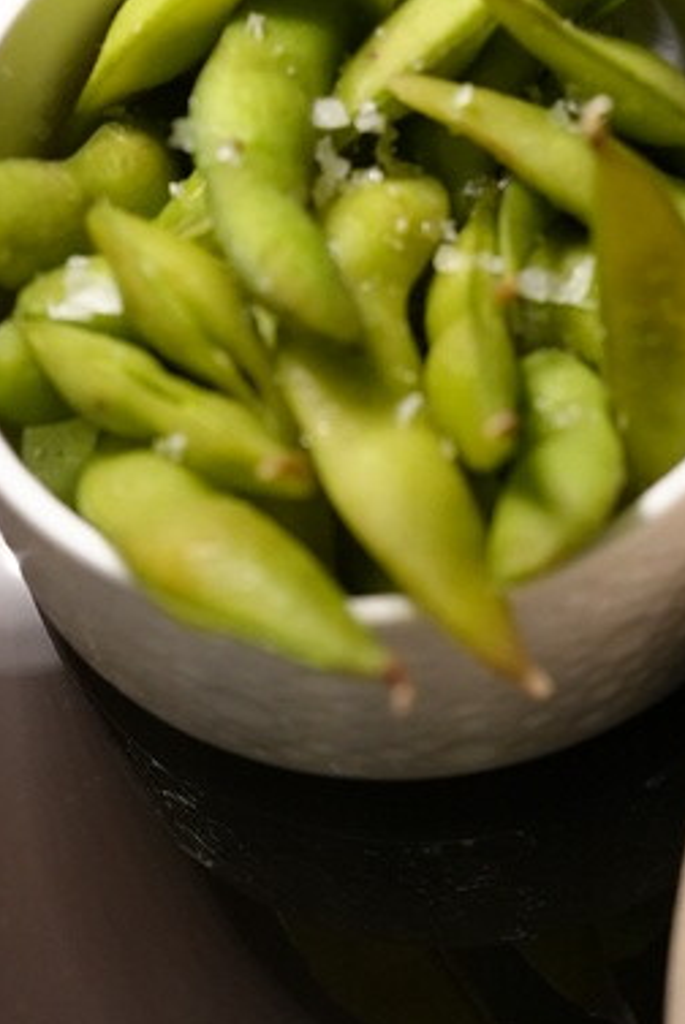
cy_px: -201
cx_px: 932
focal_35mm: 159
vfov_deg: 12.6
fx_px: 4529
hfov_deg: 8.5
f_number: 4
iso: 4000
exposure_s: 1/160
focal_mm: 50
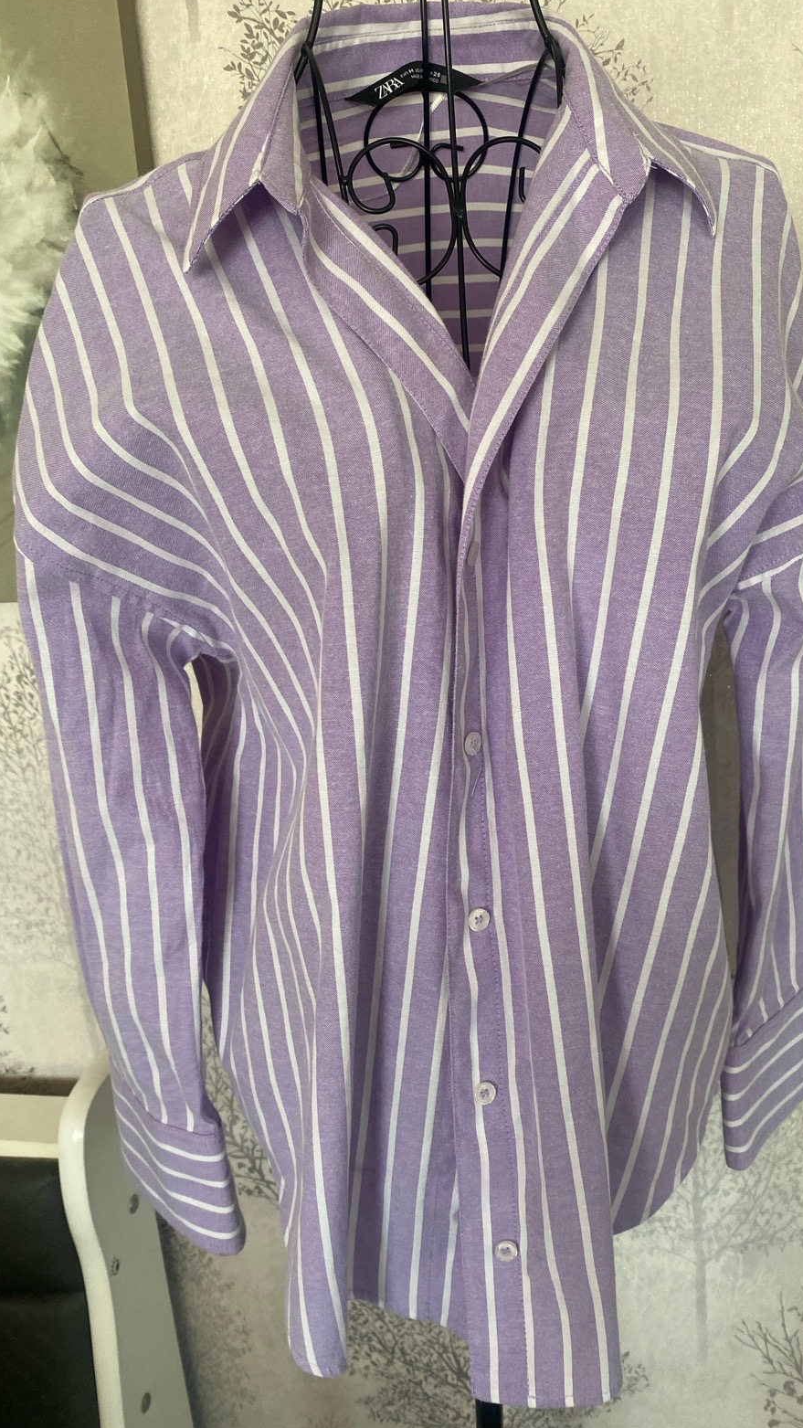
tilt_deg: -16.9
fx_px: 1098
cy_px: 721
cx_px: 456
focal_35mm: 29
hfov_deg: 40.1
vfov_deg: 66.1
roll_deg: +3.5
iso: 125
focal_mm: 4.25
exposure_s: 1/121
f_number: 1.8
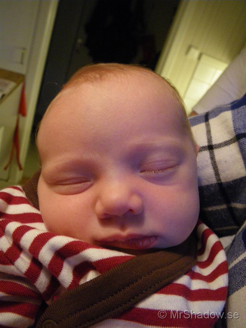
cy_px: 164
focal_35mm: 28
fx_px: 265
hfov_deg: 49.7
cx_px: 123
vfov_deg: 63.4
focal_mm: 5
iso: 400
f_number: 3.5
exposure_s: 1/15
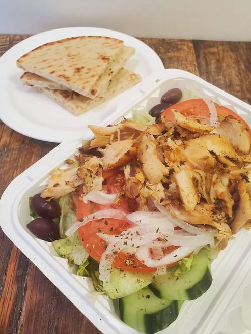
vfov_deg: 61.6
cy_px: 164
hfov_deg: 48.2
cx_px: 135
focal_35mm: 29
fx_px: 280
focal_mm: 4.3
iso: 200
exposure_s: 1/60
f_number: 2.4
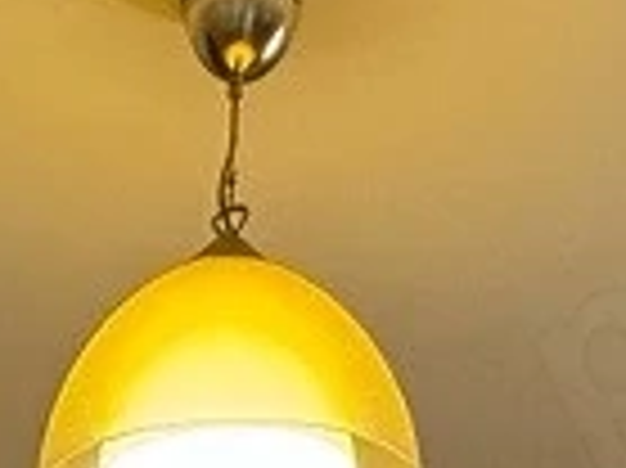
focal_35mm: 101
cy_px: 1278
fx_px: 1825
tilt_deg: -6.0
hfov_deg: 19.3
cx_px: 144
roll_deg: -1.6
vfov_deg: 11.1
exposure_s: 1/50
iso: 200
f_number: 2.2
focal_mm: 2.22
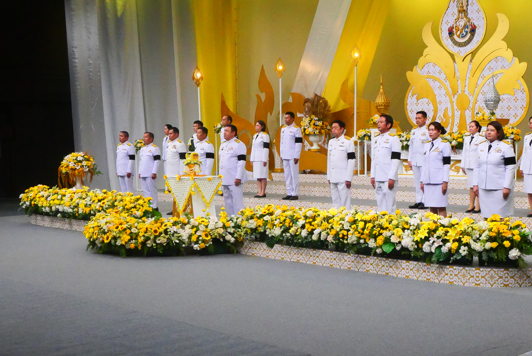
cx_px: 410
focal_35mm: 53
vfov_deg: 25.5
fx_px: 784
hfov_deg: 36.5
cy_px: 202
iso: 3200
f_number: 6.3
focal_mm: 15
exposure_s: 1/320
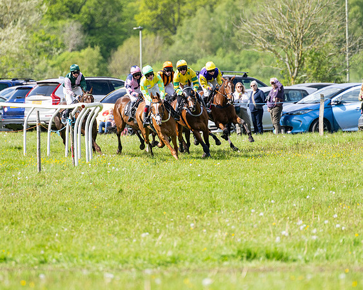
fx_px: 5082
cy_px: 145
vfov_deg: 3.3
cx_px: 182
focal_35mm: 473
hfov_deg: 4.1
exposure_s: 1/1250
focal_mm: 280
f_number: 4
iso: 200
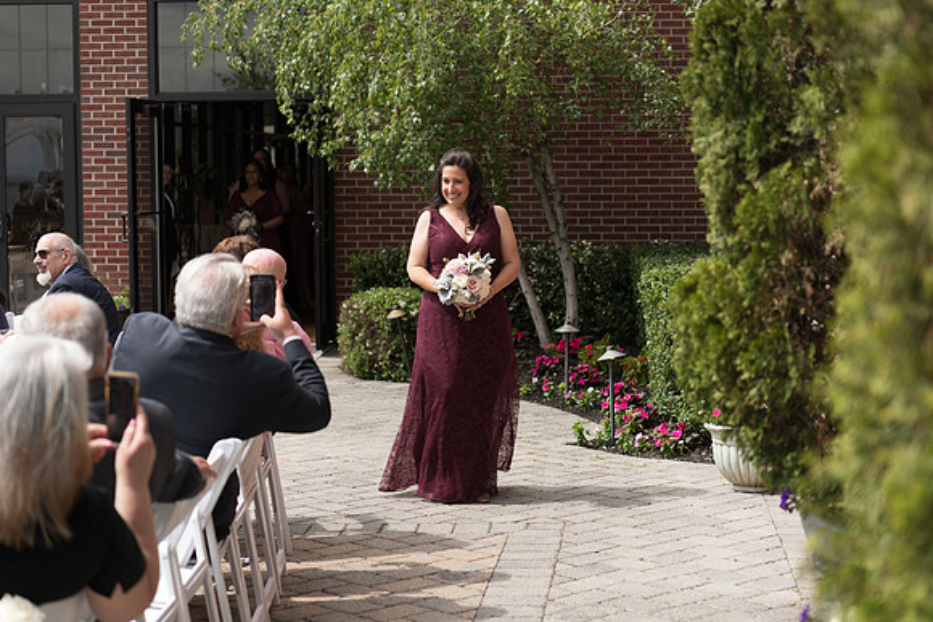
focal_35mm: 70
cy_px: 311
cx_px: 466
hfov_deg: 28.8
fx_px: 1815
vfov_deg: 19.5
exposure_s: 1/640
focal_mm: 70
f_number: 2.8
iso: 64
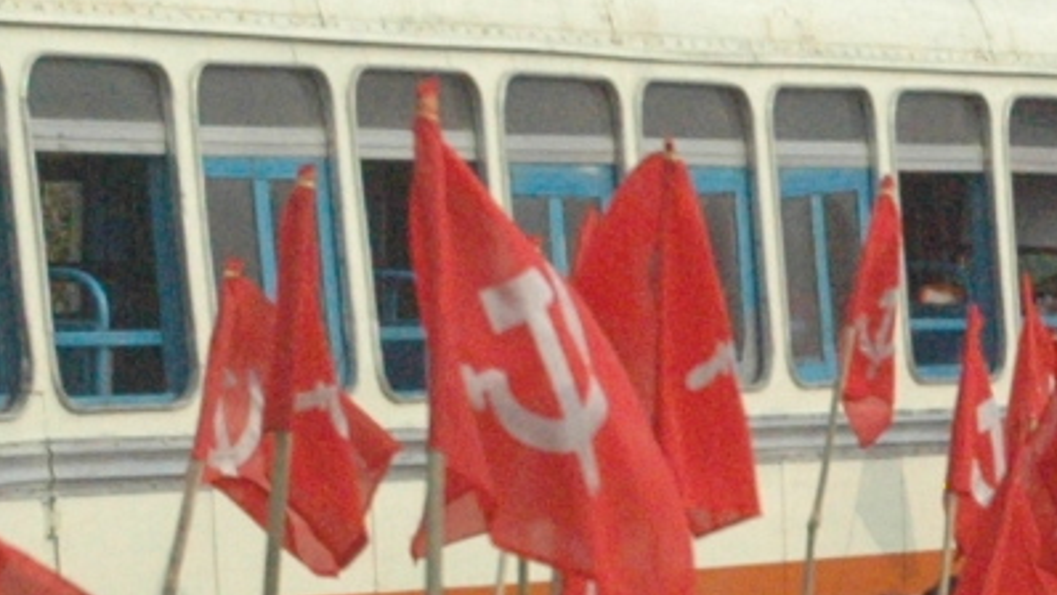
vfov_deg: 3.9
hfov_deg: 6.8
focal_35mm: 309
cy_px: 956
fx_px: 8660
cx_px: 2056
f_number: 5.6
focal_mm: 35
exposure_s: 1/4000
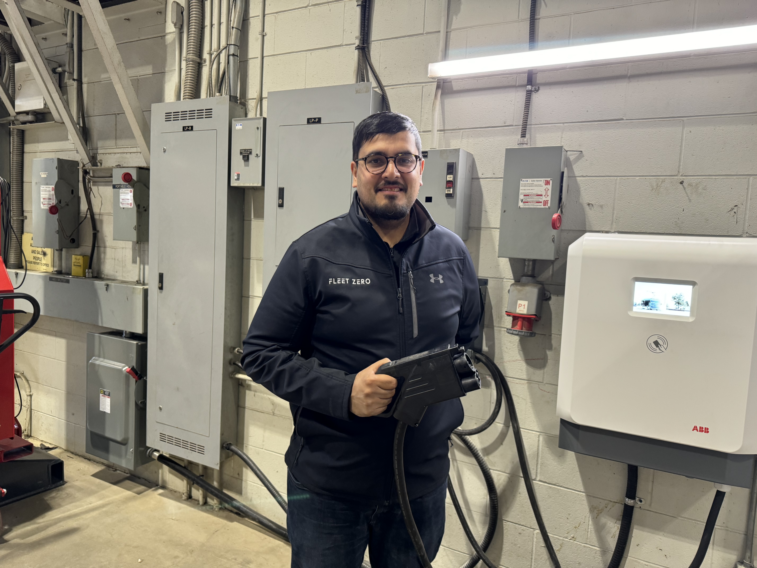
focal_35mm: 24
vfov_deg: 56.8
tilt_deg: -4.0
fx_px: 525
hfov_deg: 71.6
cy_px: 284
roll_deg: -2.6
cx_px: 378
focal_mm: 6.86
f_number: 1.78
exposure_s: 1/60
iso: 250
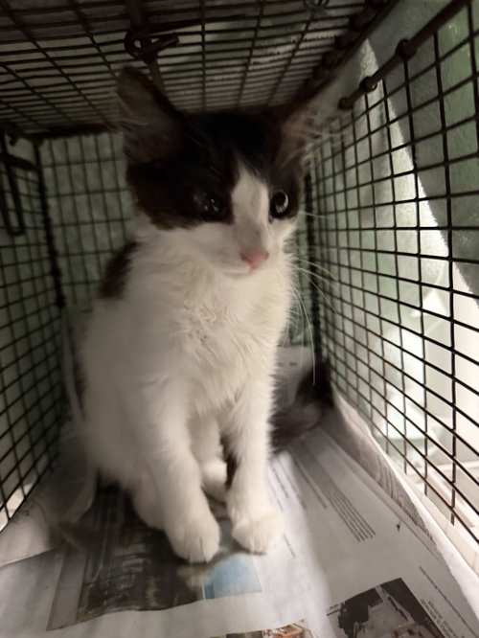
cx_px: 240
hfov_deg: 56.8
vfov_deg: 71.6
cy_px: 319
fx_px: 443
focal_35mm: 24
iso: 800
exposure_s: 1/40
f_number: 1.78
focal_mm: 6.76
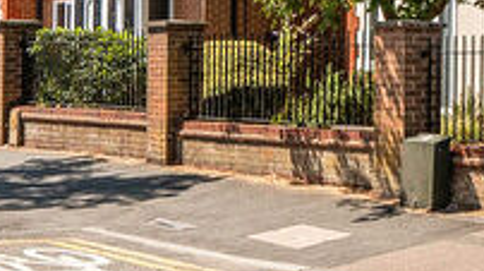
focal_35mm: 80
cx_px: 767
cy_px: -171
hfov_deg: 21.4
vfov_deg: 13.8
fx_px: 1025
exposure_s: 1/320
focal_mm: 15
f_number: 8
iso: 400
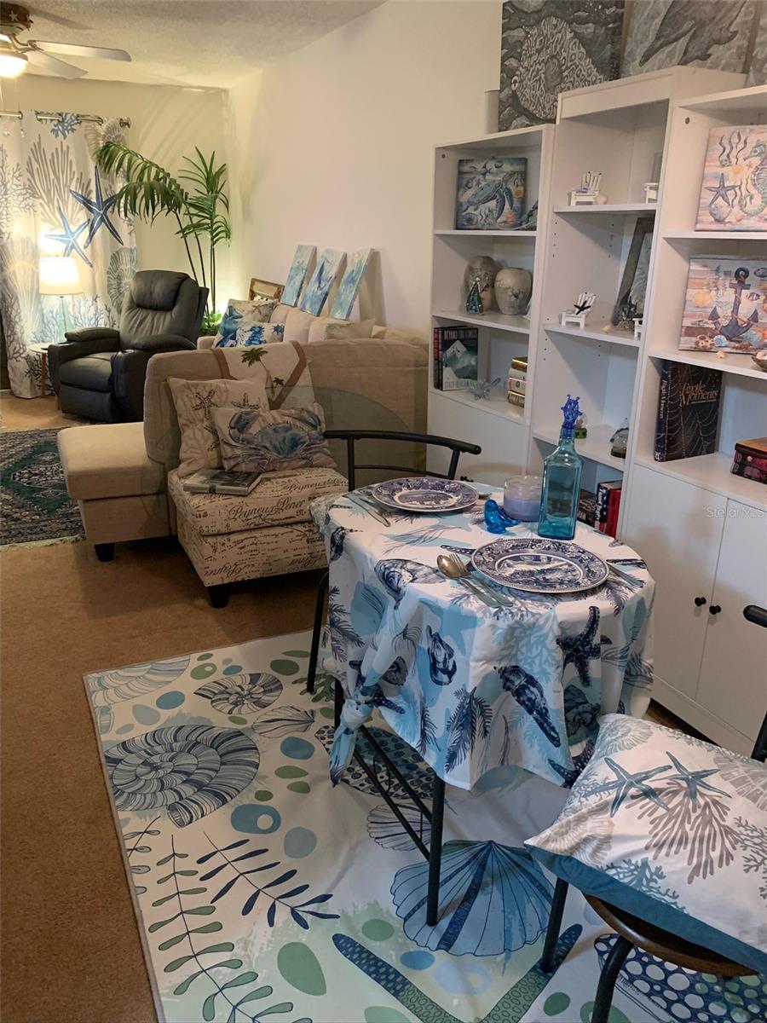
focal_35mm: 26
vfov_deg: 67.3
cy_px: 512
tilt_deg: -19.9
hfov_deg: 53.1
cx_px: 384
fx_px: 768
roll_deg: -1.3
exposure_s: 1/30
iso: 320
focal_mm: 4.25
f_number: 1.8
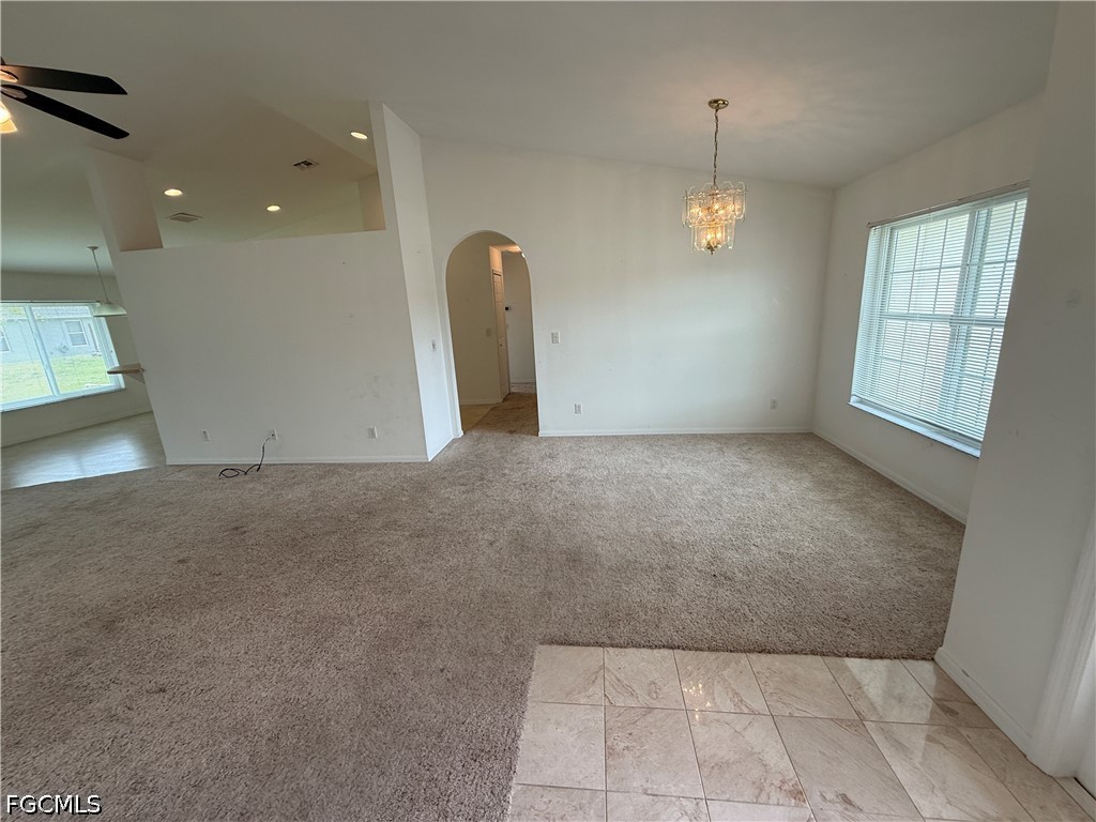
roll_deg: +3.2
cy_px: 411
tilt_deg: -13.5
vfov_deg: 85.7
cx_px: 548
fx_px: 443
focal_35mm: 14
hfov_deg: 102.1
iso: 80
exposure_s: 1/120
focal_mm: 2.22
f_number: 2.2
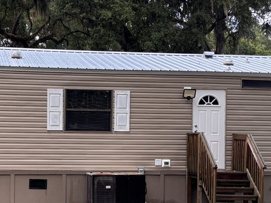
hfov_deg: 22.9
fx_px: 666
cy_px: 149
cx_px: 82
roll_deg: -1.1
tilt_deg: -1.2
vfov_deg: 17.3
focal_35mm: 85
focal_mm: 5.96
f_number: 1.6
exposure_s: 1/137
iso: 40
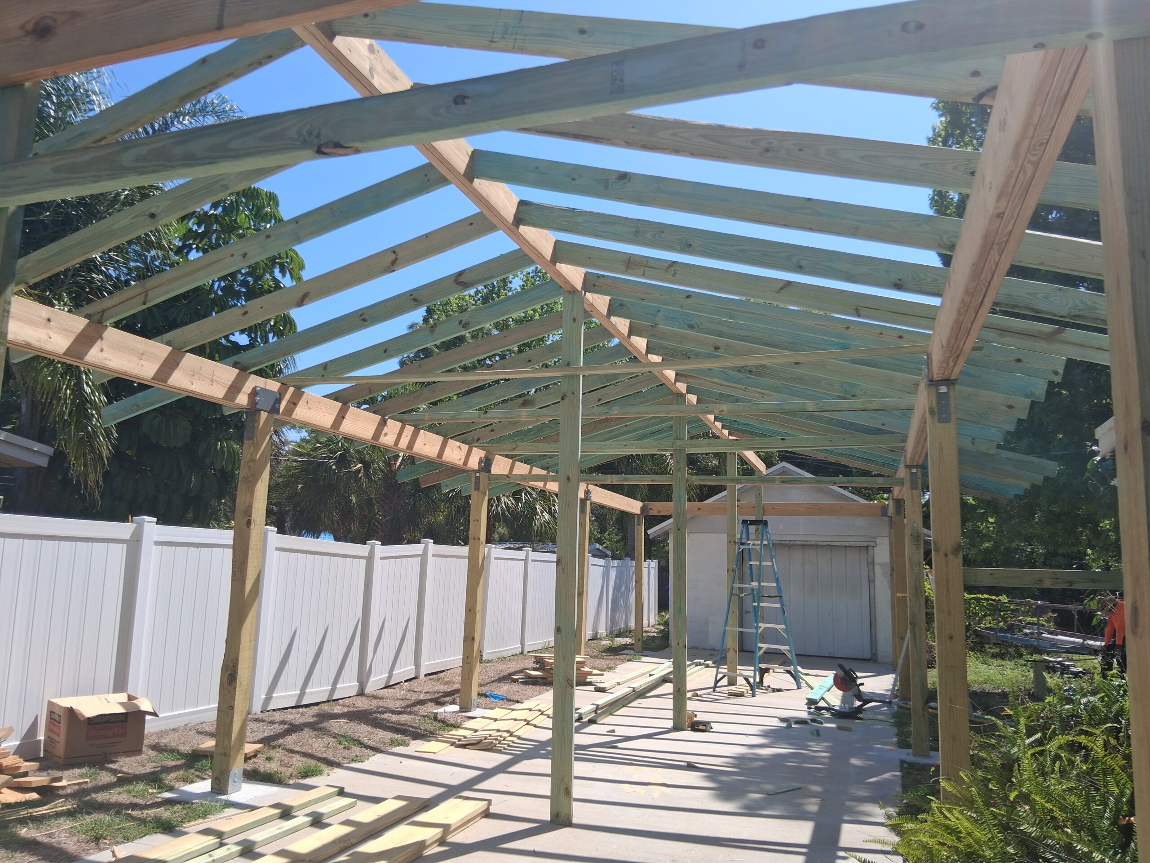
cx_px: 575
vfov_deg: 53.1
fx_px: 864
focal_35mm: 26
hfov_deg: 67.3
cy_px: 432
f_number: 1.8
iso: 25
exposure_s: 1/529
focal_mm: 3.98
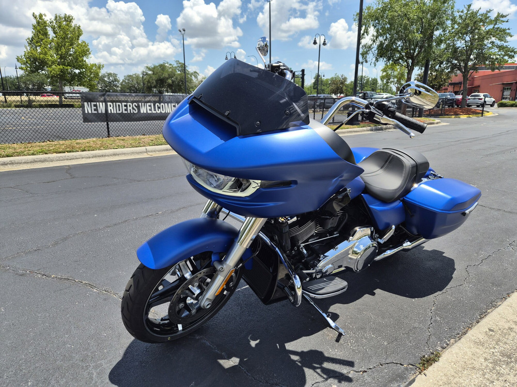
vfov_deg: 58.9
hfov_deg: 73.9
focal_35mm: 23
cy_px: 194
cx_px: 258
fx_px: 343
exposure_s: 1/4800
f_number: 1.8
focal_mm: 5.4
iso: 80
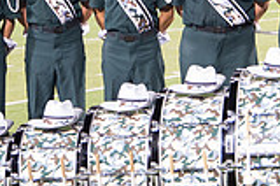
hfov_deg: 10.9
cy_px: 77
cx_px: 154
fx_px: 1467
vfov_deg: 7.2
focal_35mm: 189
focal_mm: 52
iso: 1000
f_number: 5
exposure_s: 1/30
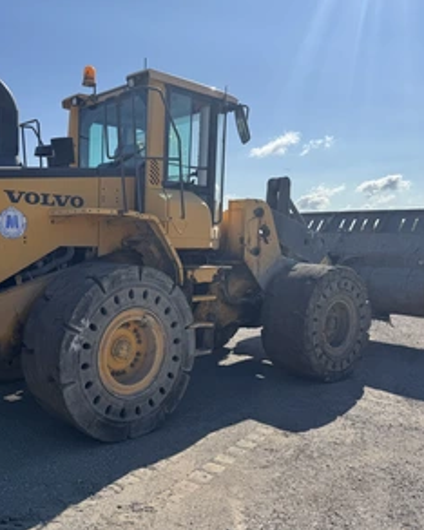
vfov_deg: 55.7
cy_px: 264
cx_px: 129
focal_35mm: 32
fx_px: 502
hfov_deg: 44.8
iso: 80
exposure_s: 1/5814
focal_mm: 6.76
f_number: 1.78
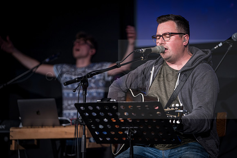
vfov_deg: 8.9
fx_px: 1021
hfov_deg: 13.2
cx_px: 118
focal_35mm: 155
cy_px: 79
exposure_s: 1/60
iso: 320
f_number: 2.8
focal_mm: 155
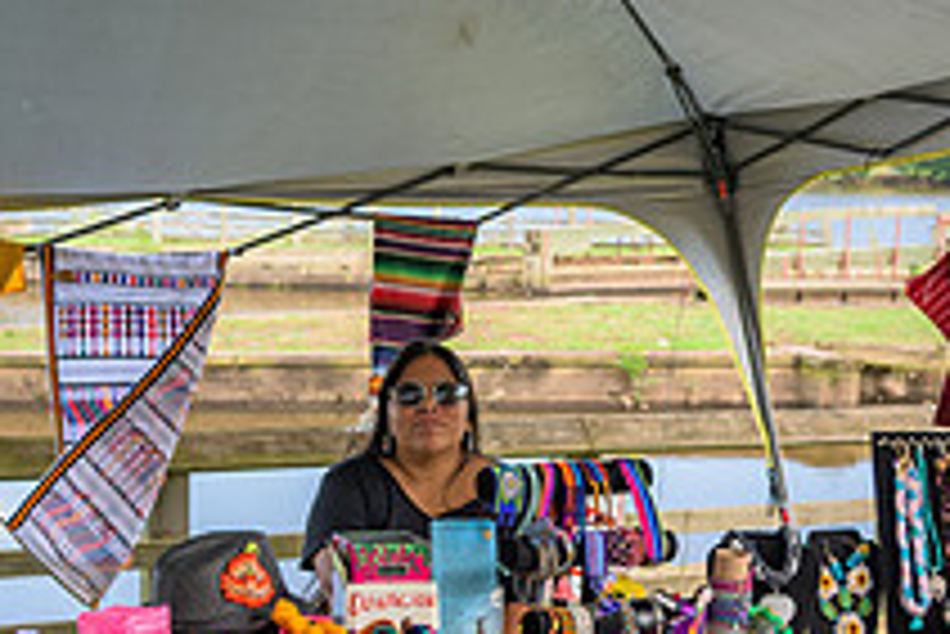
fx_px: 1743
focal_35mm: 66
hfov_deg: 30.5
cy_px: 528
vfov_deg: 20.4
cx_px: 464
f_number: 4
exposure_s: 1/100
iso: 280
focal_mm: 24
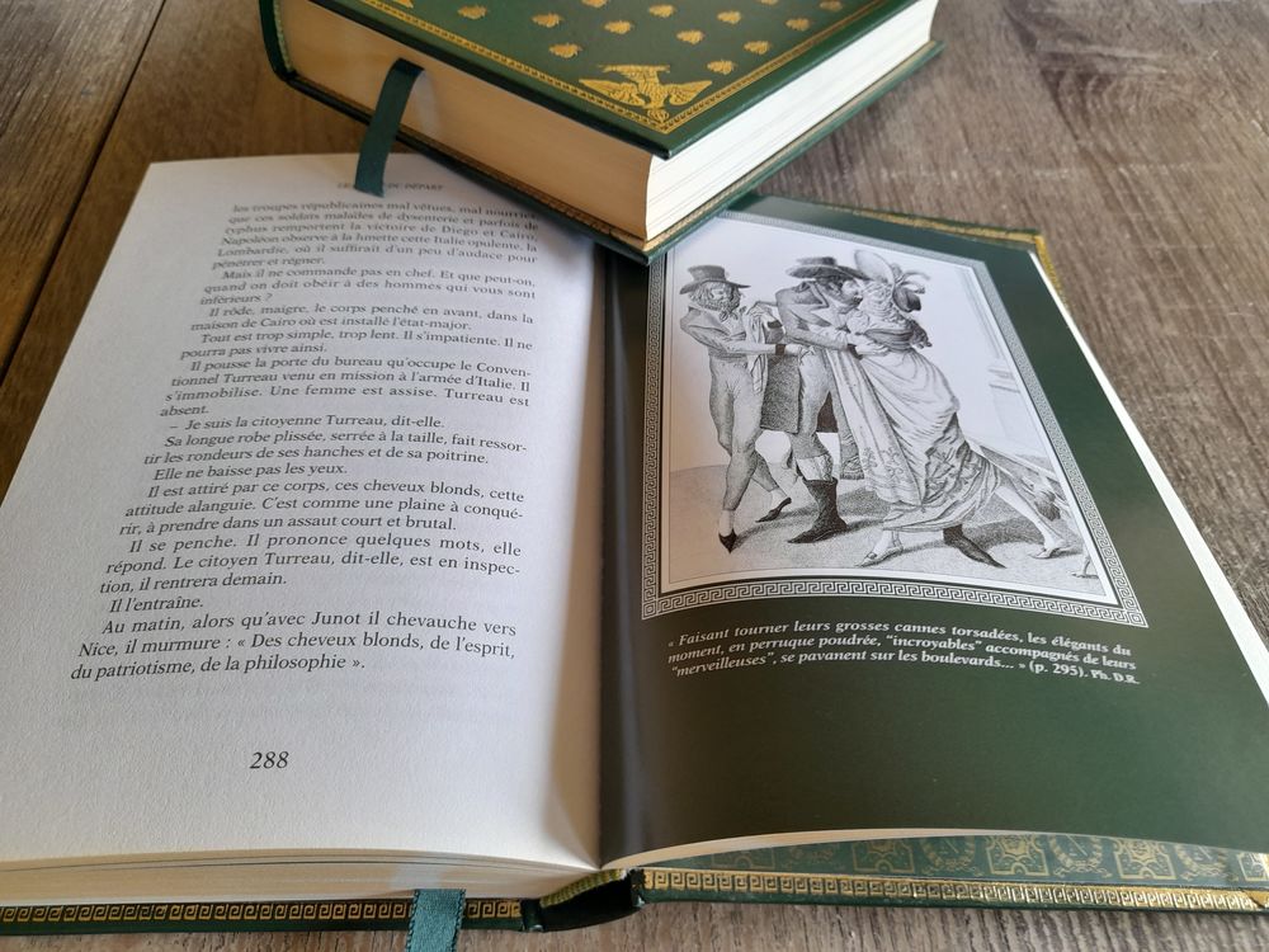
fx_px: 916
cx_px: 634
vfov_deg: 54.9
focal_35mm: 25
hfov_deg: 69.4
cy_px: 476
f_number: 2
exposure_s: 1/50
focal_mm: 4.6
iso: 100
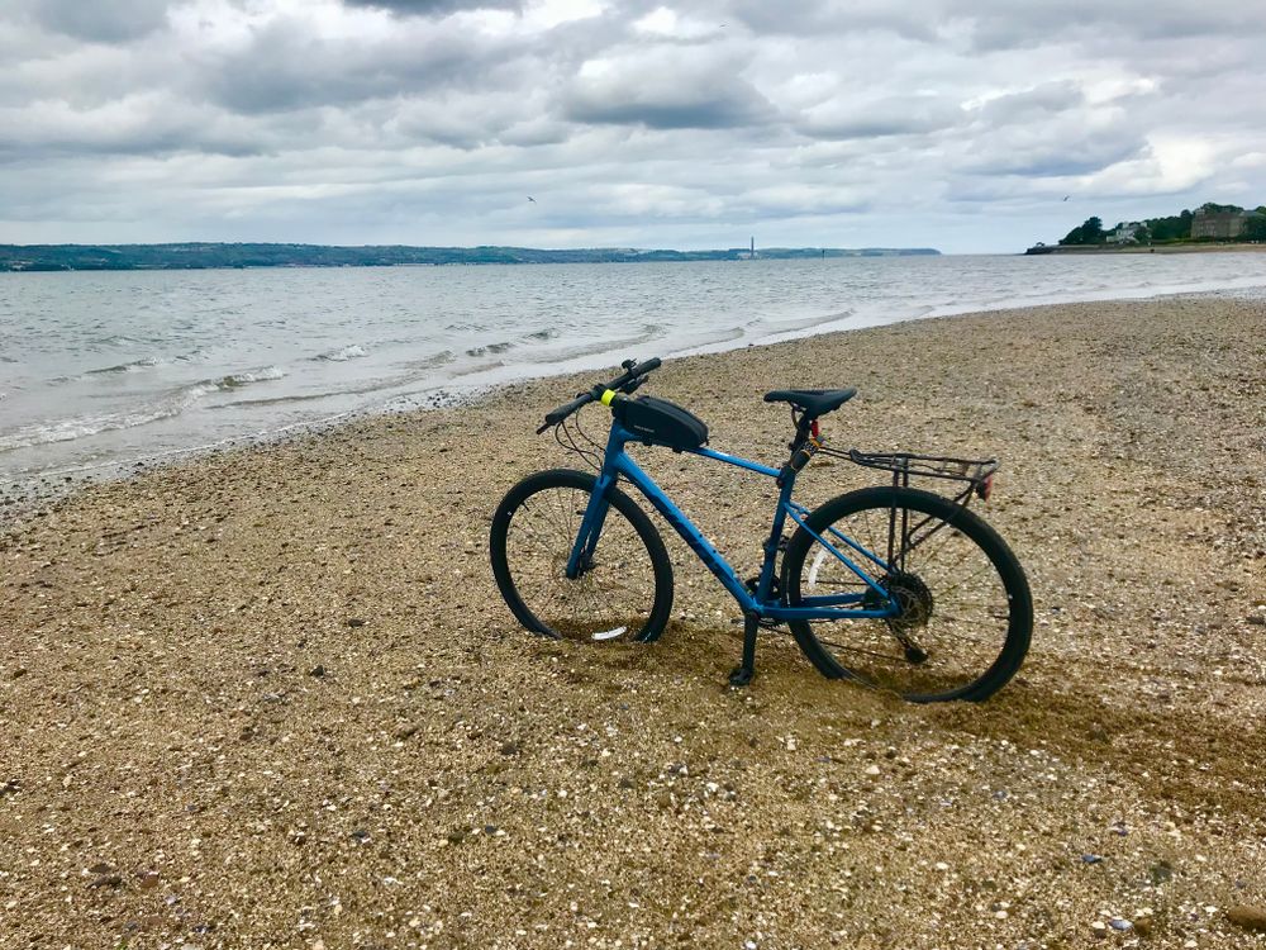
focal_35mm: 28
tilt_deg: -10.6
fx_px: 1024
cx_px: 633
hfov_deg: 63.4
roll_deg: +0.7
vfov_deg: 49.7
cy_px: 475
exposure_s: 1/2128
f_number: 1.8
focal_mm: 3.99
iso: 20
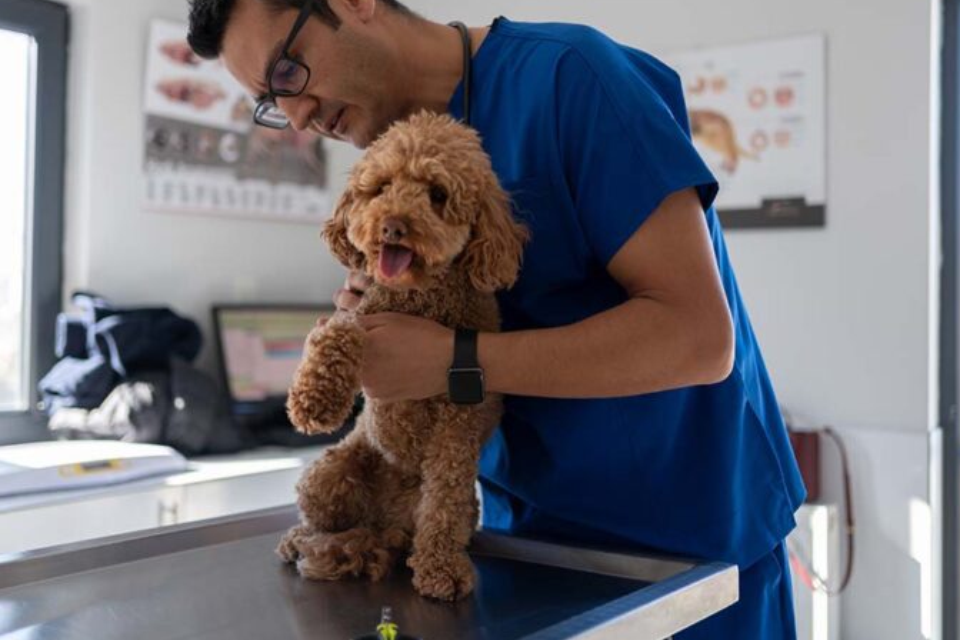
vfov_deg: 33.4
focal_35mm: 40
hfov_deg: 48.5
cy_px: 277
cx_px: 491
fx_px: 1067
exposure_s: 1/200
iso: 125
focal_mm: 35
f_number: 1.8
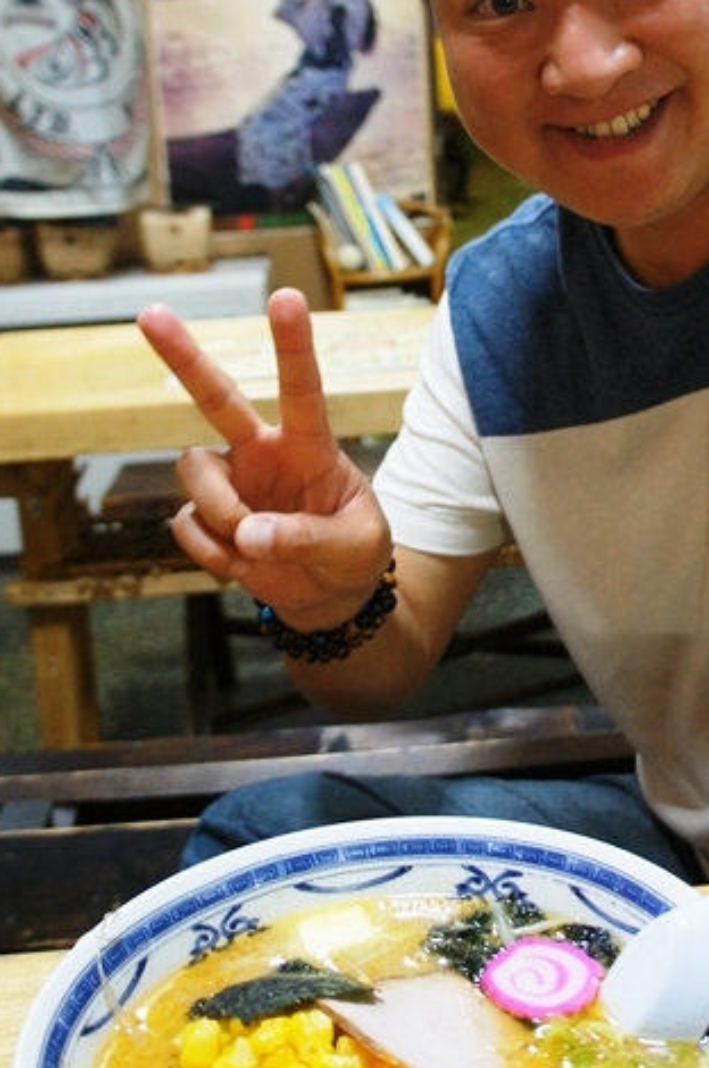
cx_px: 482
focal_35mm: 46
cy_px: 452
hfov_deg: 28.9
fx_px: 1363
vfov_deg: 42.7
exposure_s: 1/40
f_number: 3.5
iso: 1600
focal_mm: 18
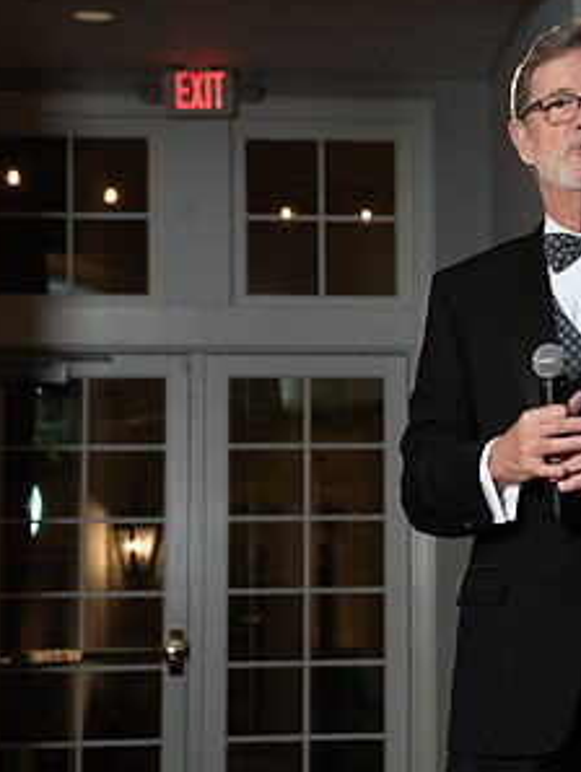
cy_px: 361
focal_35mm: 131
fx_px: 2927
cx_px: 565
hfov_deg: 11.2
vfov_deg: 15.0
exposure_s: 1/200
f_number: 5.6
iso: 2000
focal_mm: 70
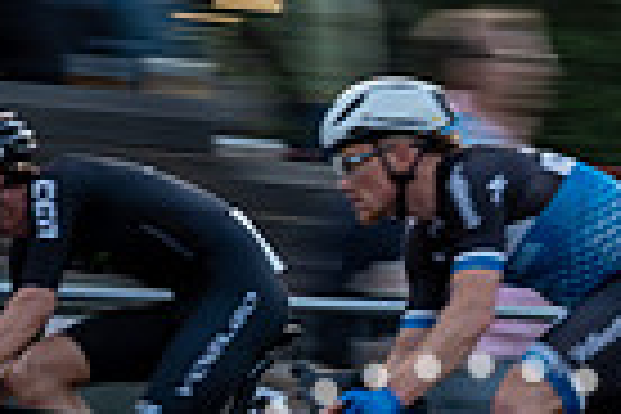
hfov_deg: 7.1
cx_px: 1179
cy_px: 547
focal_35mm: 281
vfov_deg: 4.9
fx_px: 4847
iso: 1250
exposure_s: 1/80
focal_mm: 67
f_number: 9
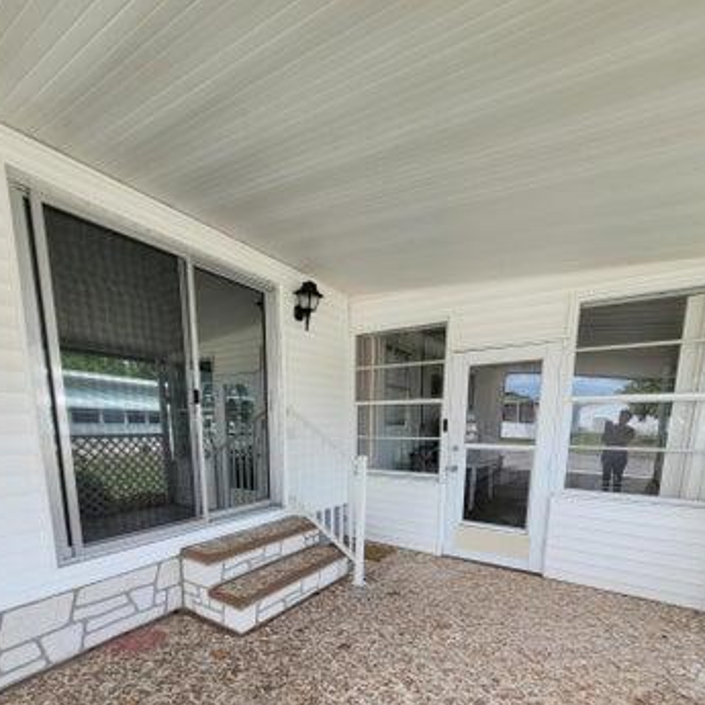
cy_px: 486
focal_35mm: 16
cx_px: 341
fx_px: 369
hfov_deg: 87.4
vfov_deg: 83.5
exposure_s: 1/285
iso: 40
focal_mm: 1.74
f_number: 2.2
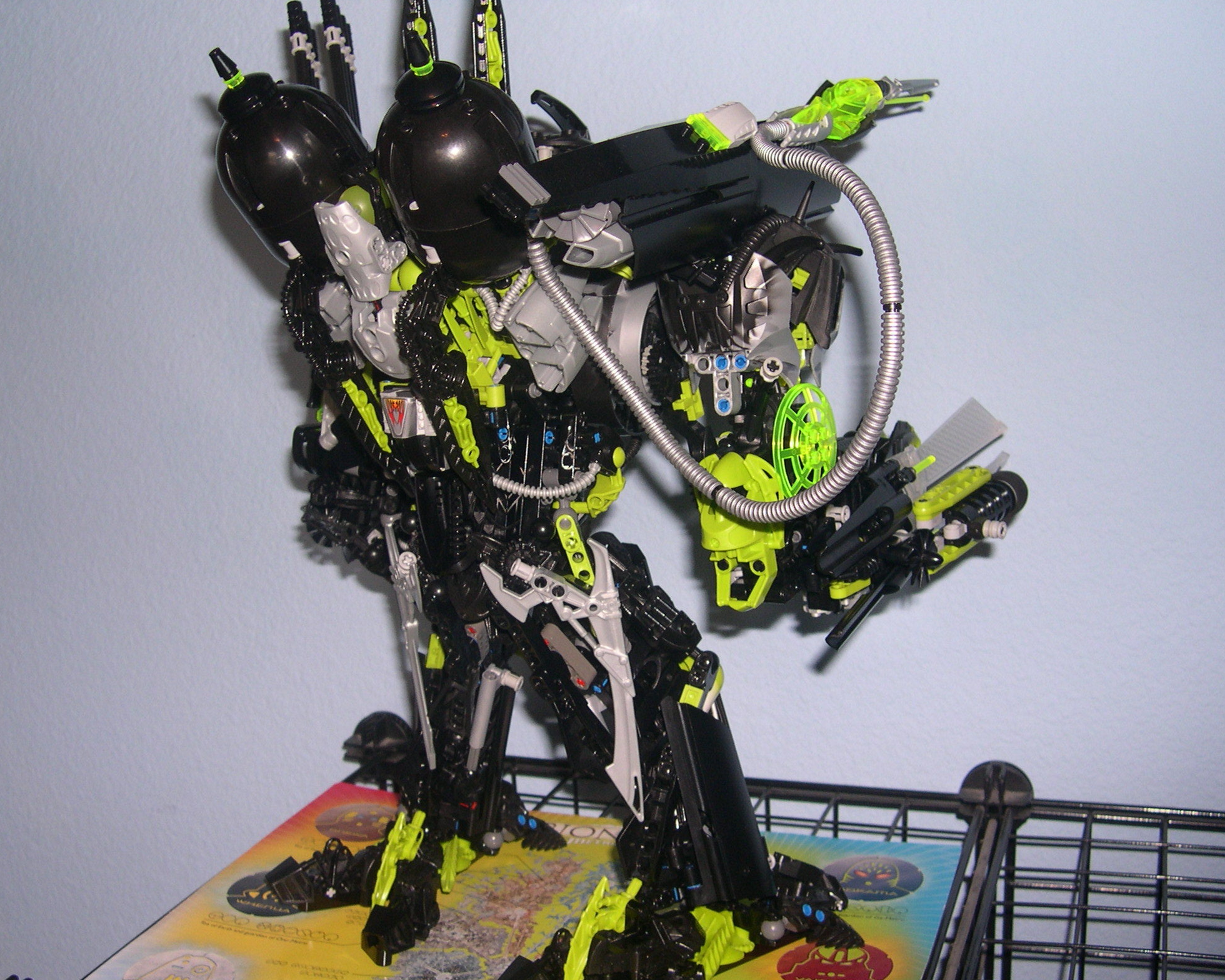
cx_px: 557
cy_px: 503
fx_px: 1559
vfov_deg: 34.9
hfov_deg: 42.9
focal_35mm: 43
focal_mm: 8
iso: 100
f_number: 2.8
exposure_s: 1/60
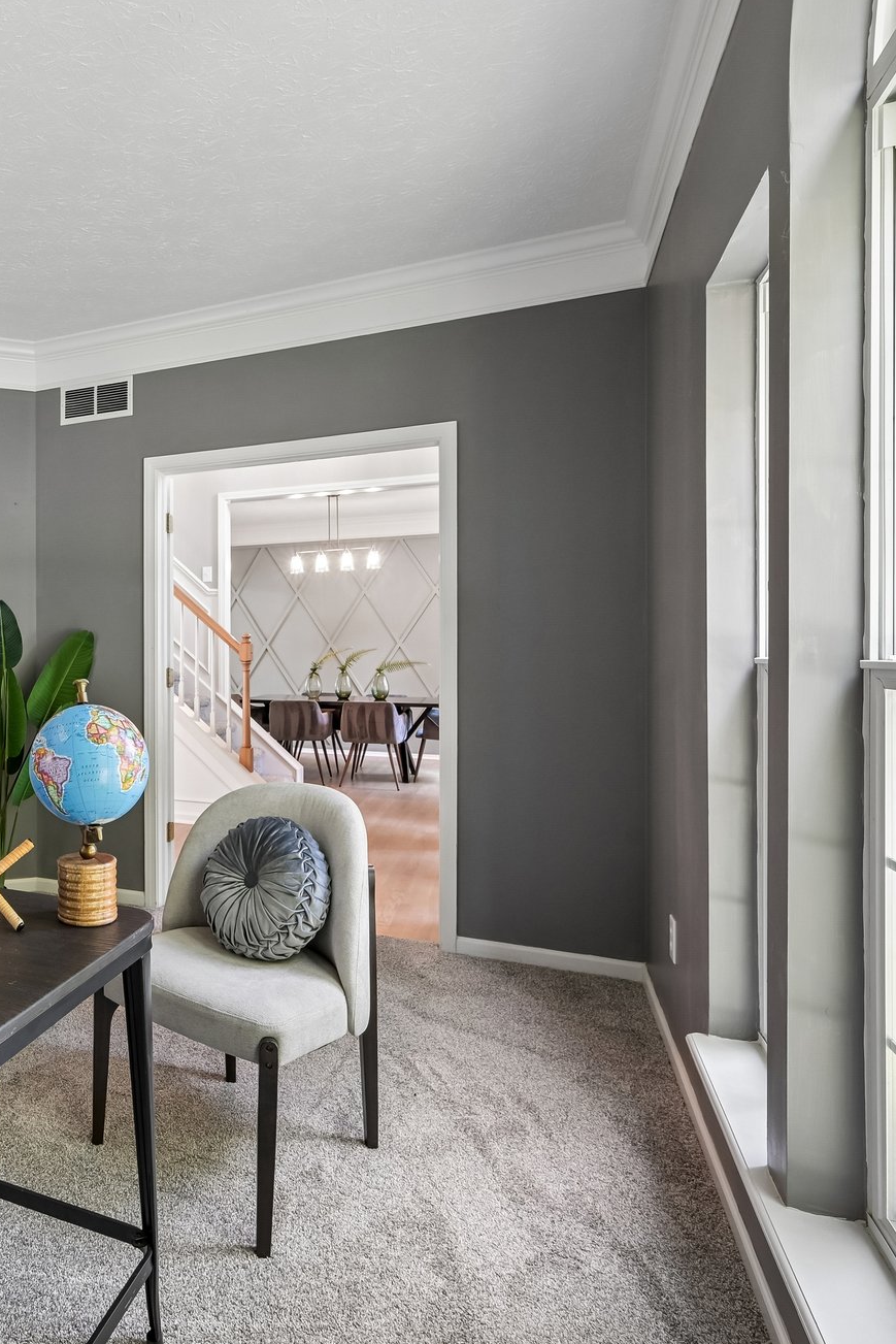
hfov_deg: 50.6
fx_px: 821
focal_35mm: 22
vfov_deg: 78.5
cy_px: 643
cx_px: 88
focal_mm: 14
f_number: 8
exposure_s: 1/5
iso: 400
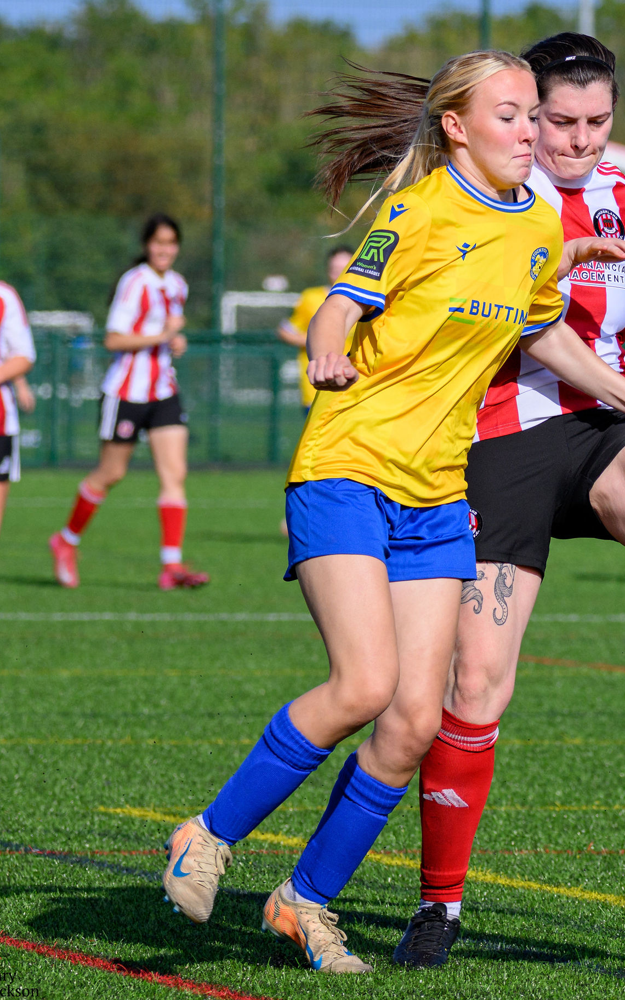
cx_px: 218
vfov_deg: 5.1
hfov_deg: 3.2
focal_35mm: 412
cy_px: 403
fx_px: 11233
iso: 220
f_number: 4.8
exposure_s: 1/2000
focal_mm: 150
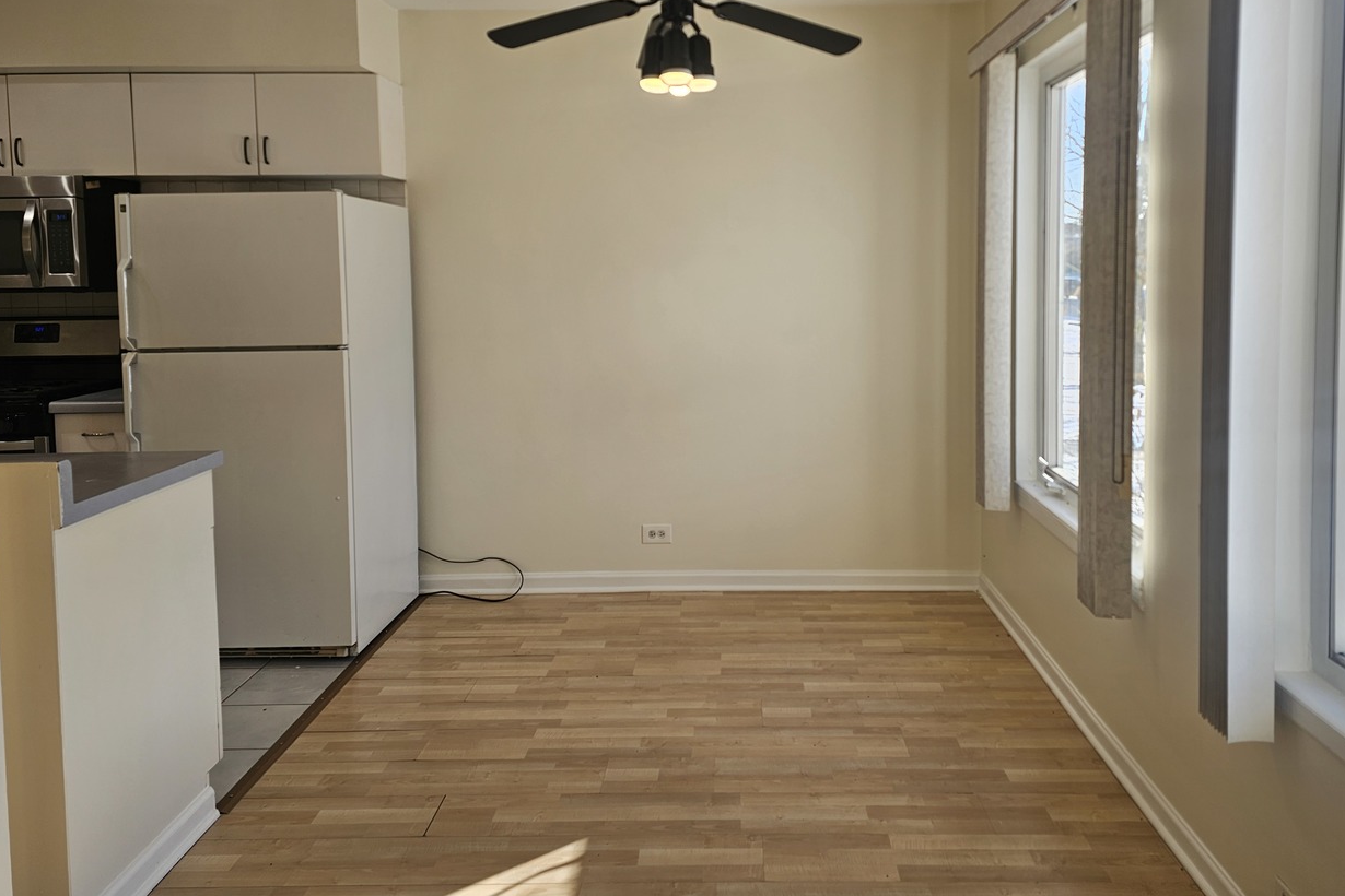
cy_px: 333
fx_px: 1046
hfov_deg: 65.4
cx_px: 722
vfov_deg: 46.0
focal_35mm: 28
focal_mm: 6.3
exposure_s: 1/120
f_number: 1.7
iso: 12
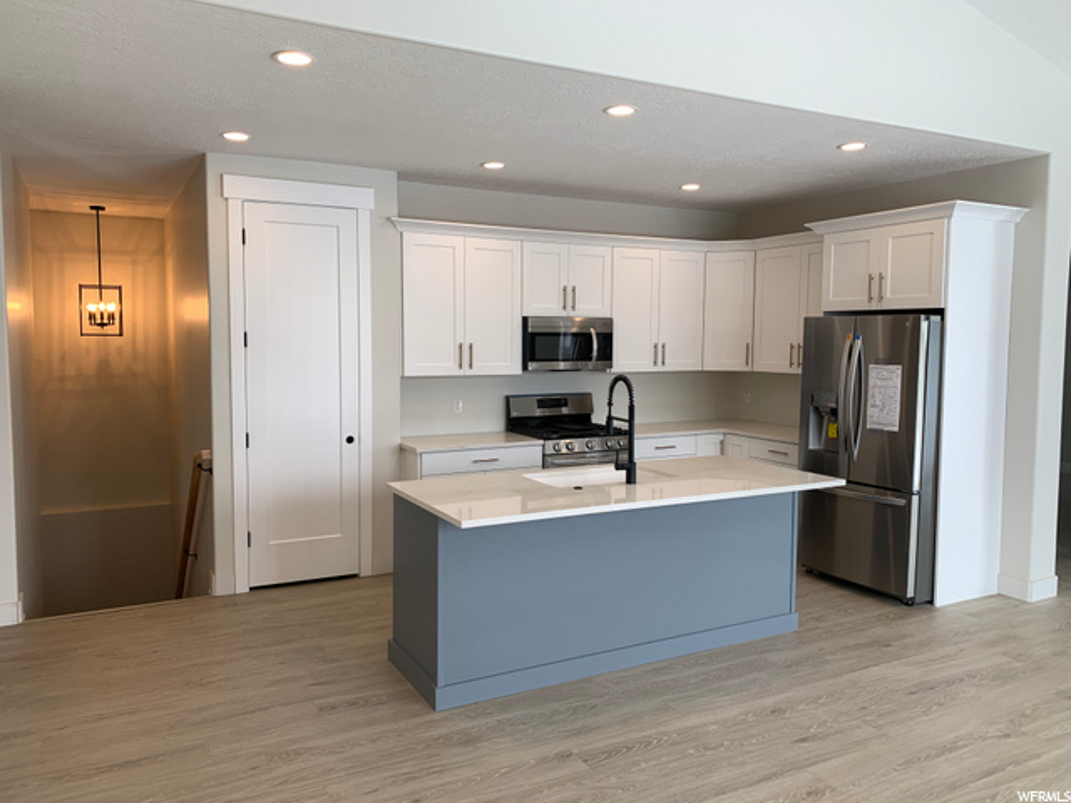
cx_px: 536
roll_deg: -0.1
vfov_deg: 53.1
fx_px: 804
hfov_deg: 67.3
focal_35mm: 26
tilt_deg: -4.3
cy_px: 402
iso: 25
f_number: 1.8
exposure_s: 1/120
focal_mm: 4.25
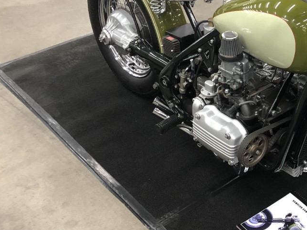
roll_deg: -1.4
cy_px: 112
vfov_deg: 23.3
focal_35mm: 63
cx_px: 302
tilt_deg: -35.0
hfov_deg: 28.9
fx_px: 559
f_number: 1.8
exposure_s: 1/15
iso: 64
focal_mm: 4
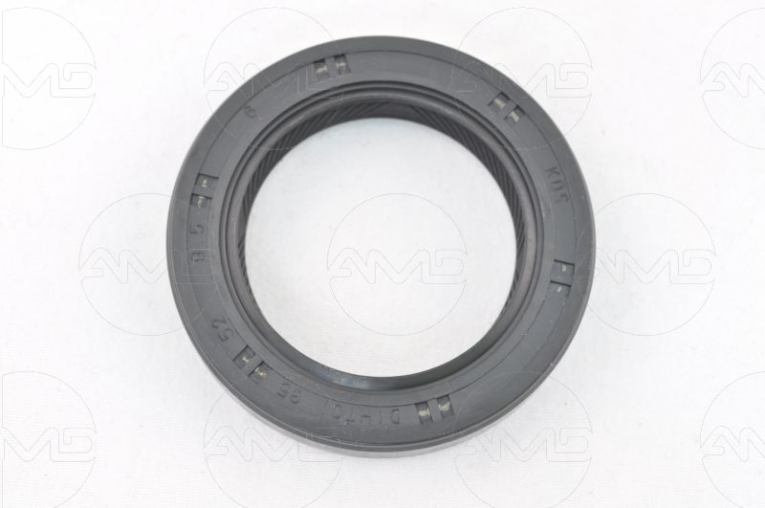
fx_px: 1751
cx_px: 382
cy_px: 254
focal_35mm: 82
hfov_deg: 24.7
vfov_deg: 16.5
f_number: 14
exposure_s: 2
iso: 200
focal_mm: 55
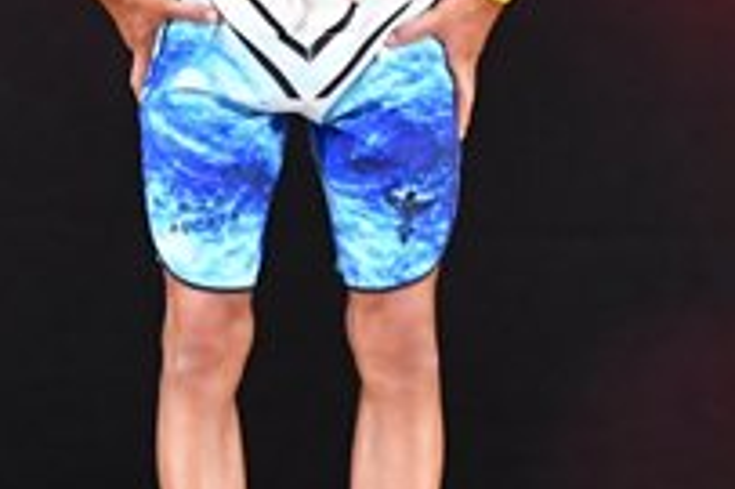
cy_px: -7
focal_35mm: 860
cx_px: 262
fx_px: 17544
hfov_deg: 2.4
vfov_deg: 1.6
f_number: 5.6
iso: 3200
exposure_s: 1/400
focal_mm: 150
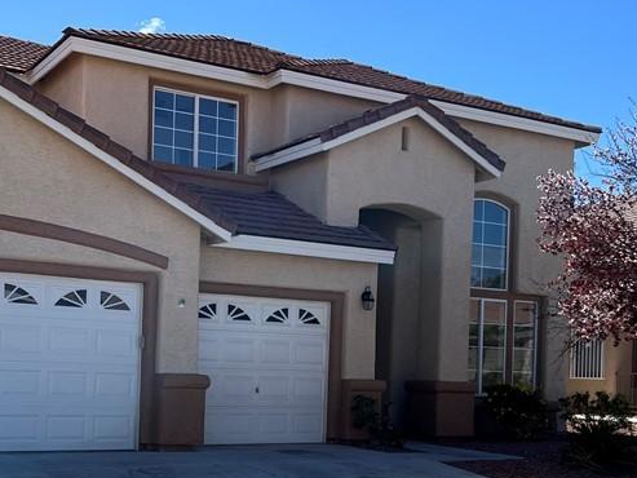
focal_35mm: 54
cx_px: 269
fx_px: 994
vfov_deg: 26.5
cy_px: 381
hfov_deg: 35.5
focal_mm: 5.7
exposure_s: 1/5319
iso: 50
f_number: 1.5
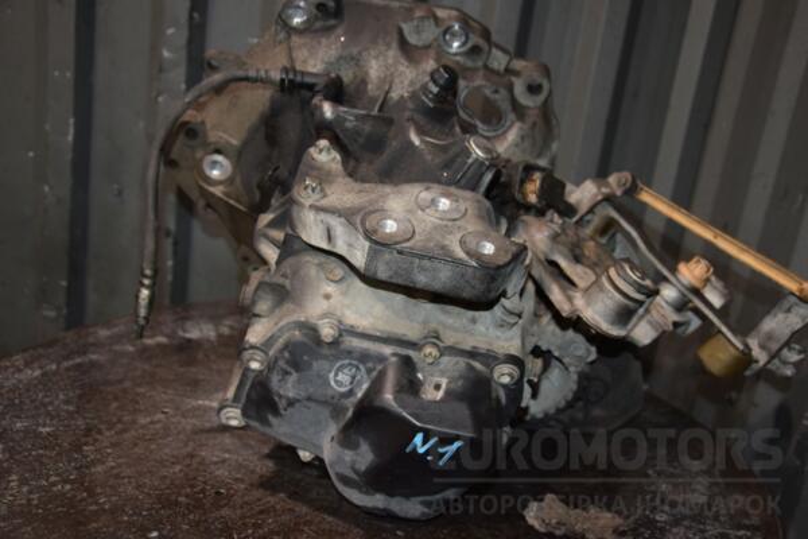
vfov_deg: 31.9
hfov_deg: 46.4
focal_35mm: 42
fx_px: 943
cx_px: 404
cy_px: 270
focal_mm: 28
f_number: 5
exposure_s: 1/60
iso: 800
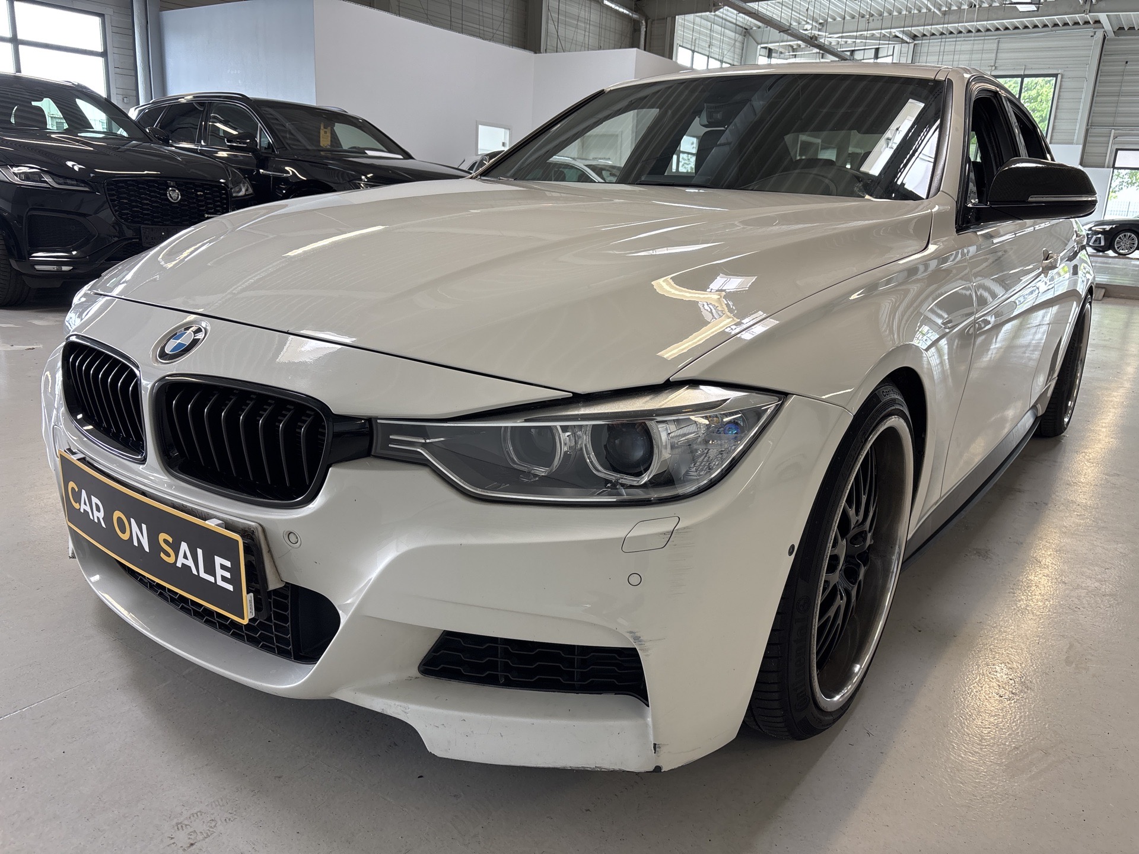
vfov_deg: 53.1
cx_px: 570
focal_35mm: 26
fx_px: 856
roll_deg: -2.8
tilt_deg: -14.6
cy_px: 427
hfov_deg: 67.3
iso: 64
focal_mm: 5.96
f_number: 1.6
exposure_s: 1/50
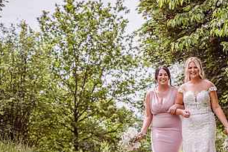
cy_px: 92
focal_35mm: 180
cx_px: 136
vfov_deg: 7.6
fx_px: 1140
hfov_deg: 11.4
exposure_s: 1/1600
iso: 250
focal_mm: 95
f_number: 4.5
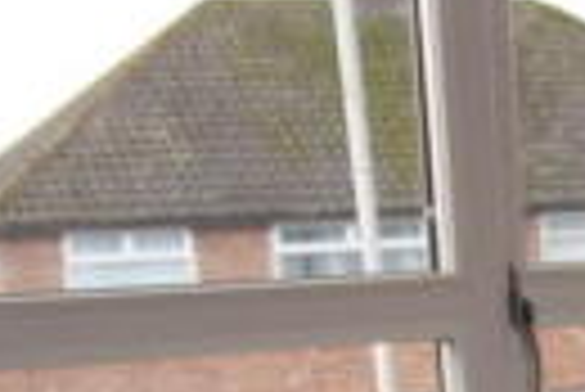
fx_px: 2456
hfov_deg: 12.8
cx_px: 922
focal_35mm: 151
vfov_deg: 8.3
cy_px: 955
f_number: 4
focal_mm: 20
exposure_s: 1/60
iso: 250
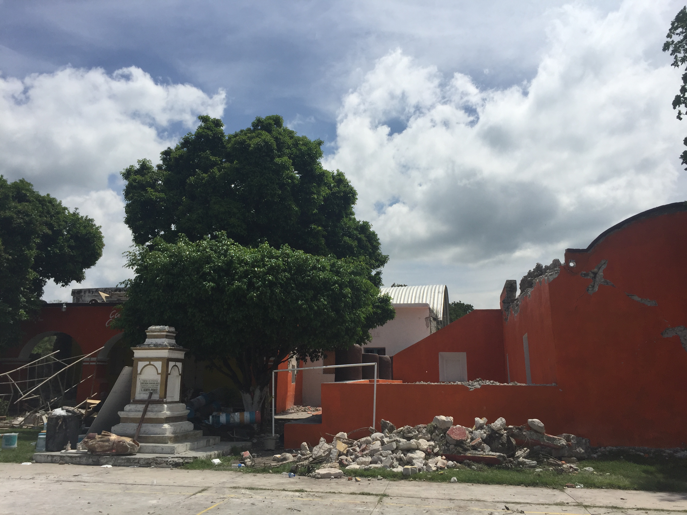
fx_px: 576
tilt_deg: +11.0
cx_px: 344
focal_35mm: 29
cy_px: 258
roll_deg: -2.9
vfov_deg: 48.2
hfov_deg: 61.7
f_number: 2.2
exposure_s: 1/4405
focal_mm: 4.15
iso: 32
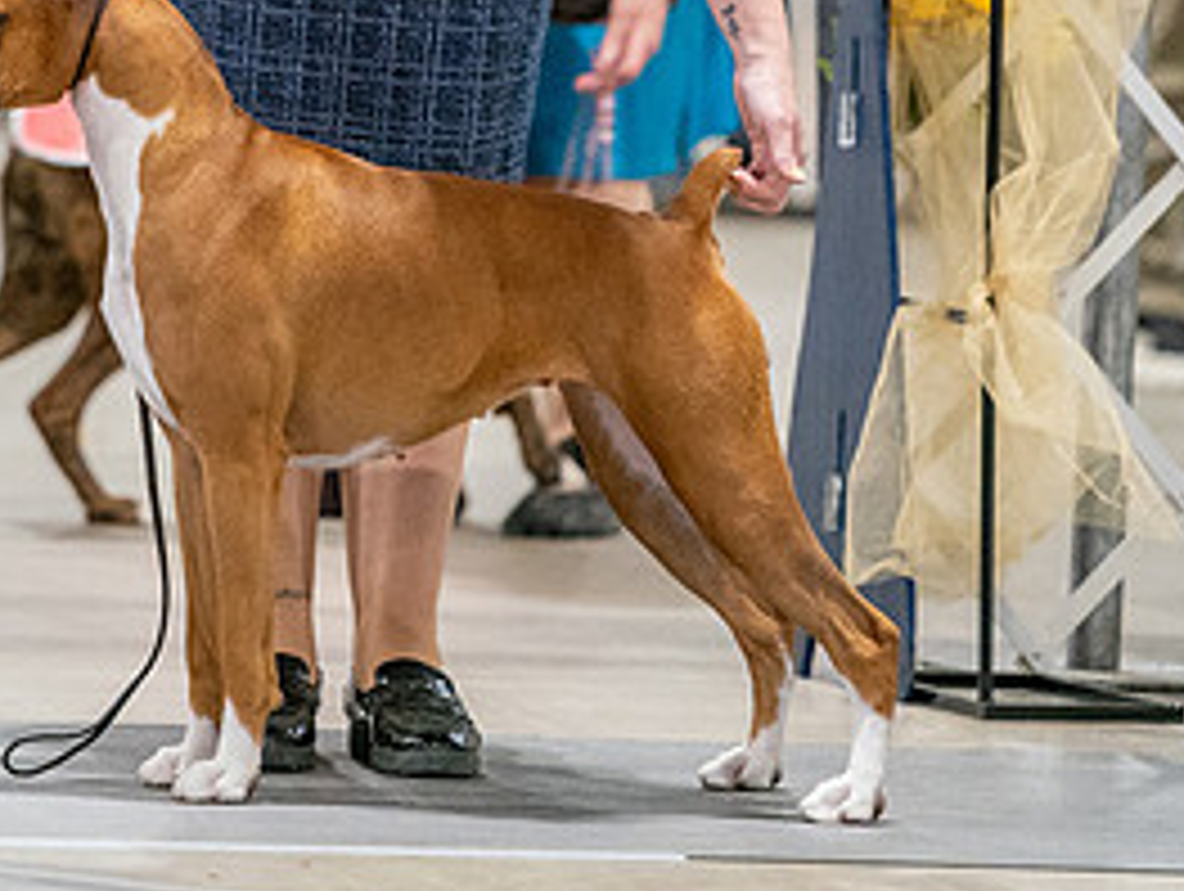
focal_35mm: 493
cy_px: -90
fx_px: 16886
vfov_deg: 3.0
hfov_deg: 4.0
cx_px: 209
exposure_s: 1/250
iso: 6400
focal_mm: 200
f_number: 3.2
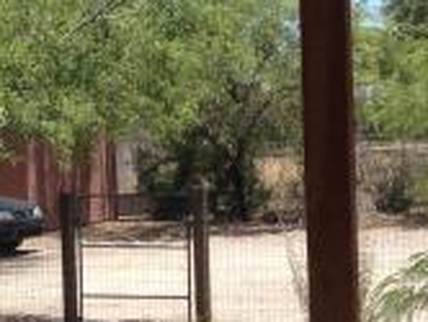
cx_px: 15
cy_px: 206
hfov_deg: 15.3
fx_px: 1573
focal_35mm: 127
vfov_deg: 11.7
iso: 50
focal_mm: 4.12
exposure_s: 1/1085
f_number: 2.4
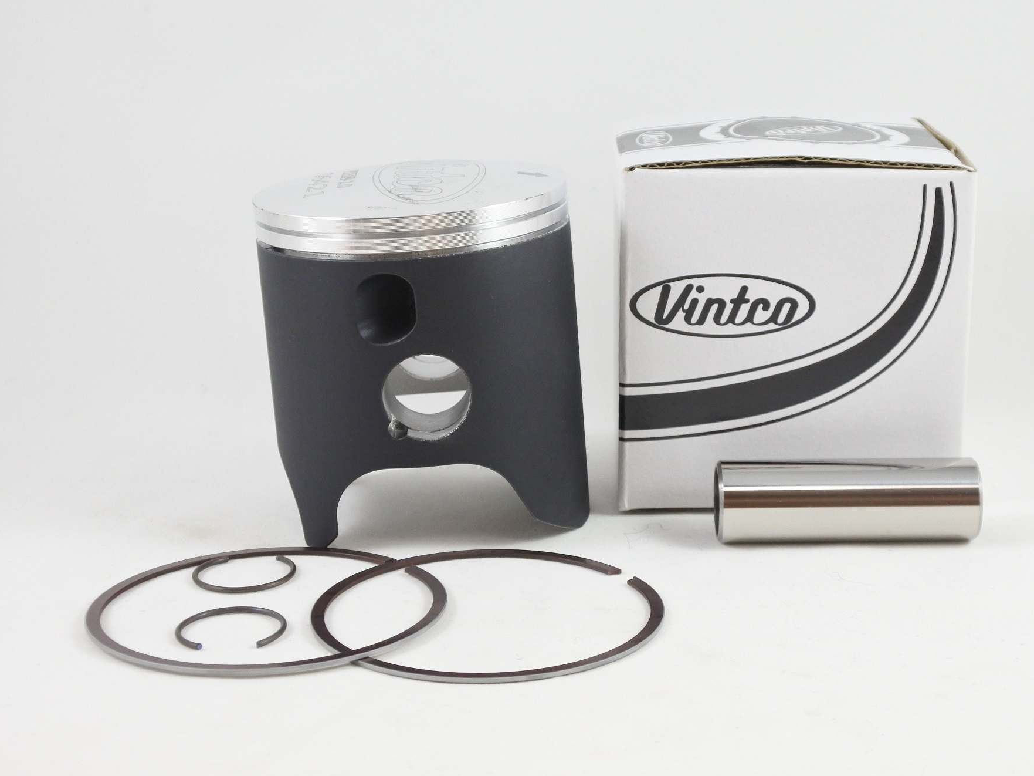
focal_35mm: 49
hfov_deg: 38.9
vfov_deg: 29.7
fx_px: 1464
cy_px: 390
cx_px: 546
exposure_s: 1/125
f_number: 4.5
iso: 640
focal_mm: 16.8
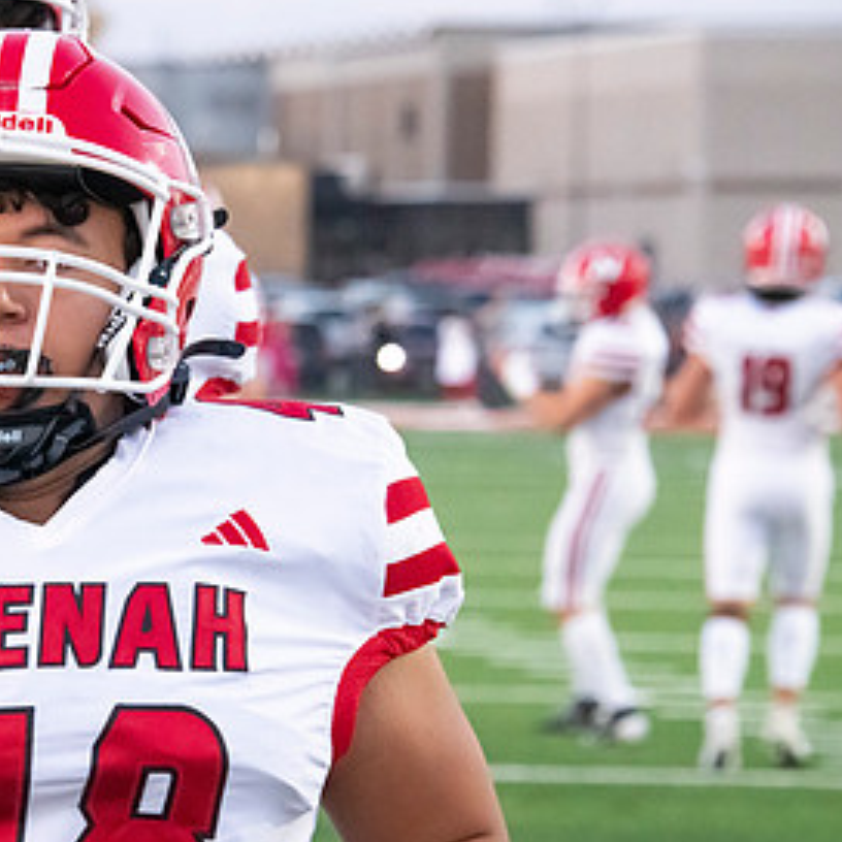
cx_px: 93
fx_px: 7238
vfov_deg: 6.7
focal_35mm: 263
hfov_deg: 6.6
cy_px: 553
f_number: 7.1
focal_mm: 145
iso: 10000
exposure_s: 1/640
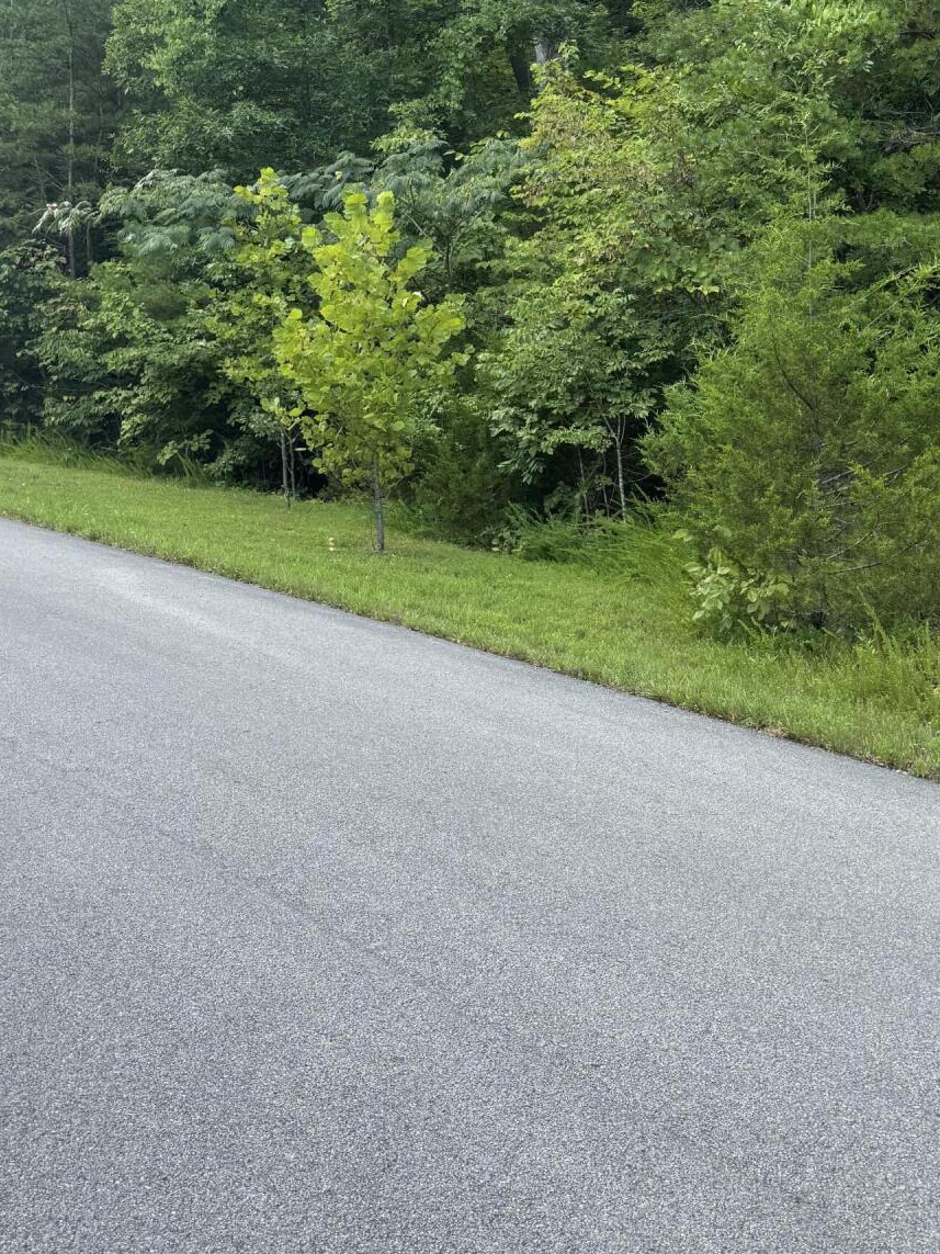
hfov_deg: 34.3
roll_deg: +0.5
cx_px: 475
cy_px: 382
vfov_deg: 43.9
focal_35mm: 42
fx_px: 1521
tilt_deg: +5.3
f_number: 1.78
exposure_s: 1/1042
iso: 80
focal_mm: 6.76
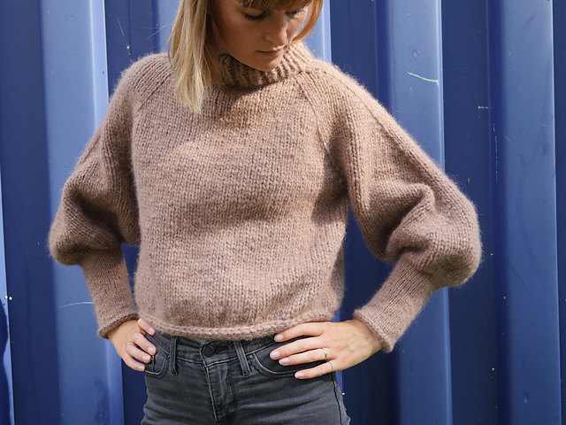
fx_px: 654
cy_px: 212
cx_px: 283
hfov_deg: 46.8
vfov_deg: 36.0
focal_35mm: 40
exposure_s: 1/250
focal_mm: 20
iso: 400
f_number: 5.6
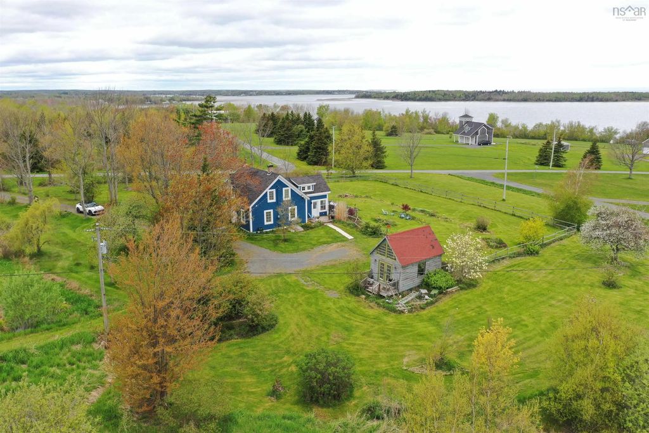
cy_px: 216
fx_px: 505
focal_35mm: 28
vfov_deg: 46.4
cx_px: 324
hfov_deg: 65.5
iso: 100
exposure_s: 1/200
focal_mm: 10.26
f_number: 4.5
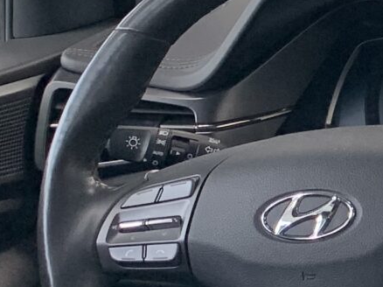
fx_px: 1681
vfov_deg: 9.7
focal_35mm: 152
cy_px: 89
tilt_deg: -9.2
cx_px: 864
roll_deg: +1.0
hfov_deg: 11.2
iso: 80
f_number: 1.8
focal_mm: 4.25
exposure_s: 1/121
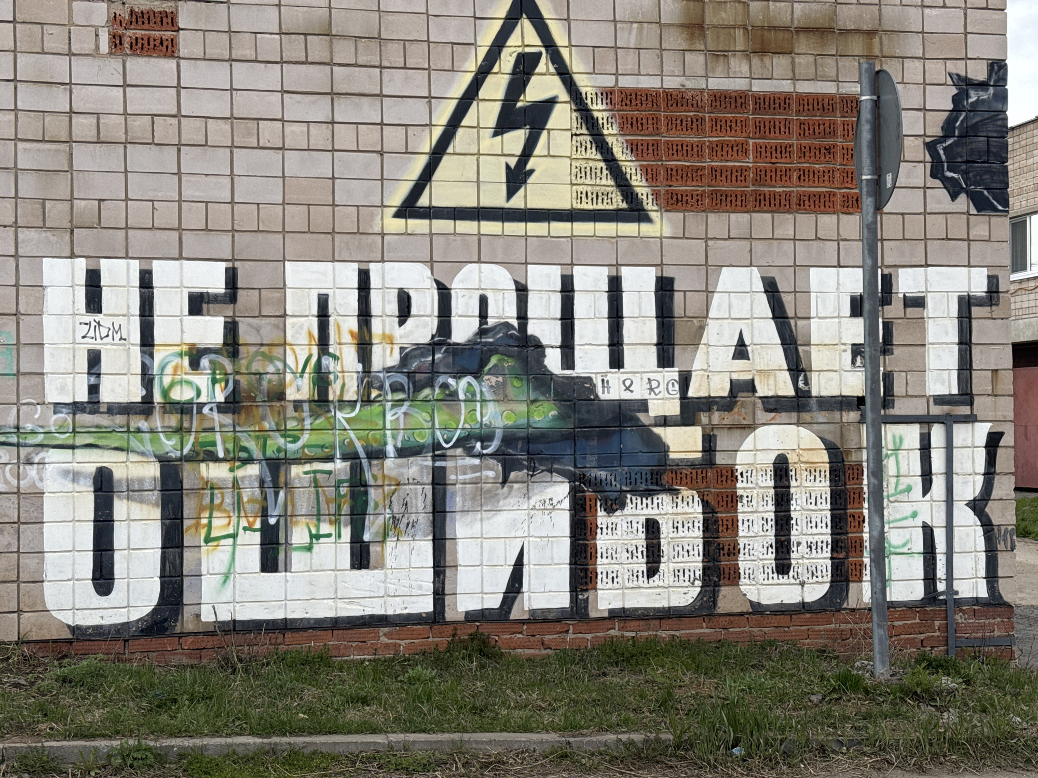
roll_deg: +1.2
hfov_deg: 39.7
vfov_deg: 30.3
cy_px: 389
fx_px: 1439
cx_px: 519
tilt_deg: +1.4
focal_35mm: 48
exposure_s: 1/2833
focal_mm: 6.76
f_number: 1.78
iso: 64
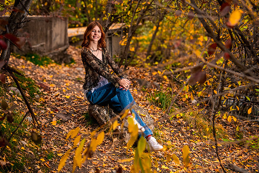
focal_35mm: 80
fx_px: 576
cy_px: 69
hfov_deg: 25.3
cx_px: 110
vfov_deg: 17.0
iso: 1000
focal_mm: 55
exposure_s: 1/100
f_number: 4.5
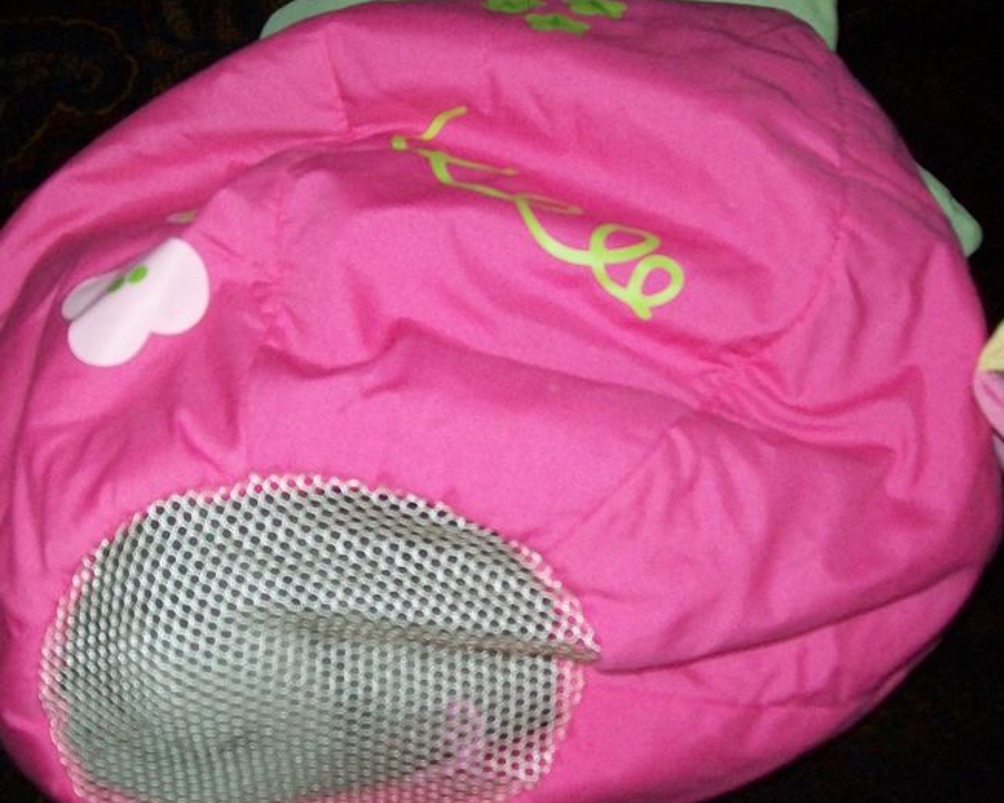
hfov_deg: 34.7
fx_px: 1605
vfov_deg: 28.1
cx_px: 426
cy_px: 413
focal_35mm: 54
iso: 160
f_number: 2.7
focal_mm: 6
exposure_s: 1/60
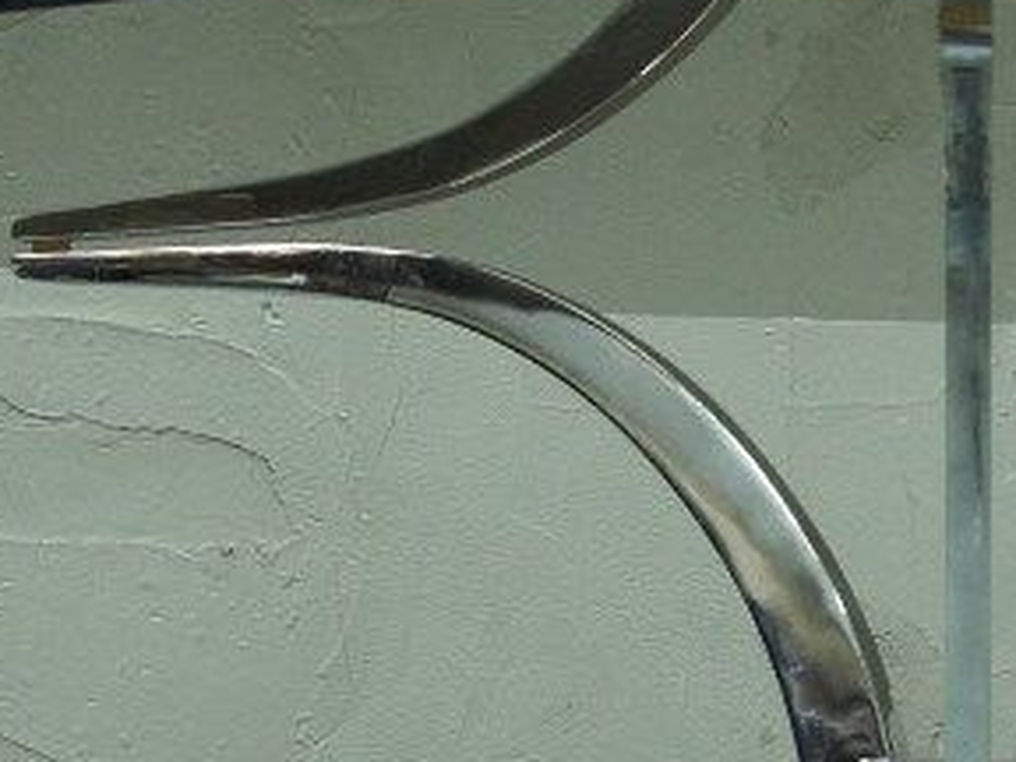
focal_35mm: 175
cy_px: 850
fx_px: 5136
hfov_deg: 11.2
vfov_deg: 8.4
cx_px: 938
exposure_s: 1/20
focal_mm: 28
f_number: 6.3
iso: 400
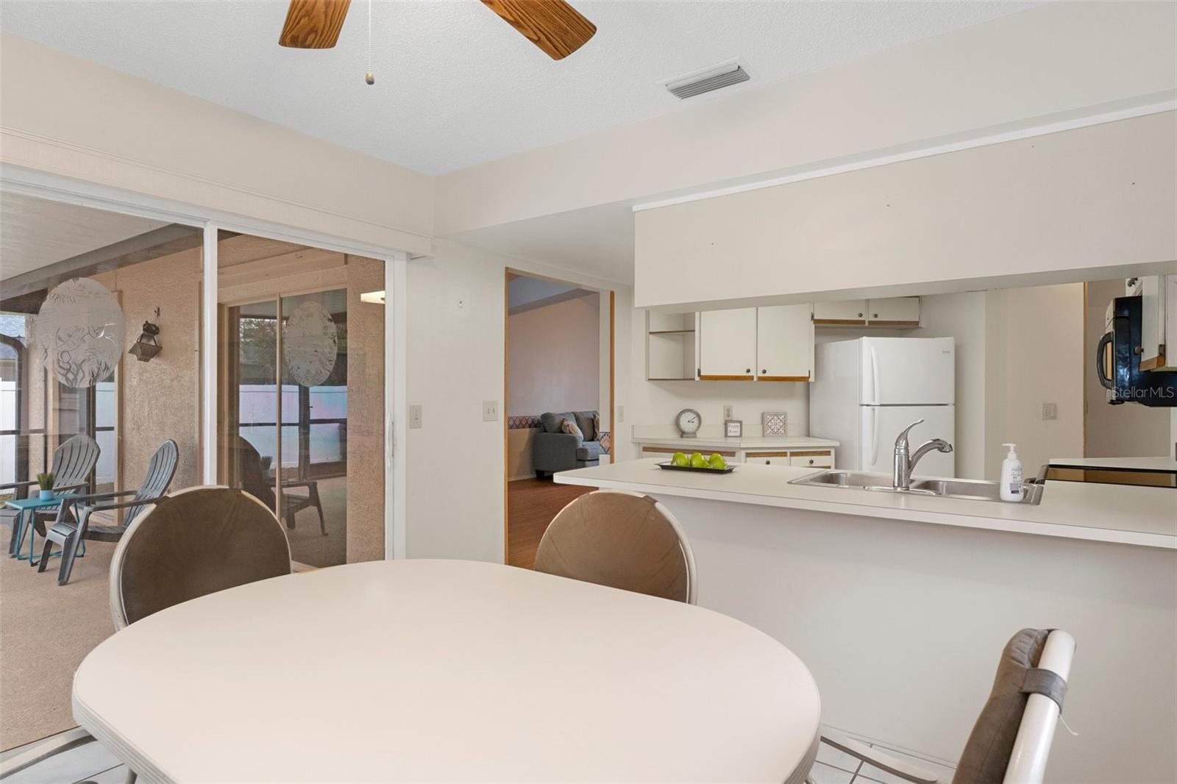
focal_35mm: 20
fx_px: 637
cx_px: 588
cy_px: 392
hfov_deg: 85.4
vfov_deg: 63.2
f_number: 8
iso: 320
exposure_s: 1/3
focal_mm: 13
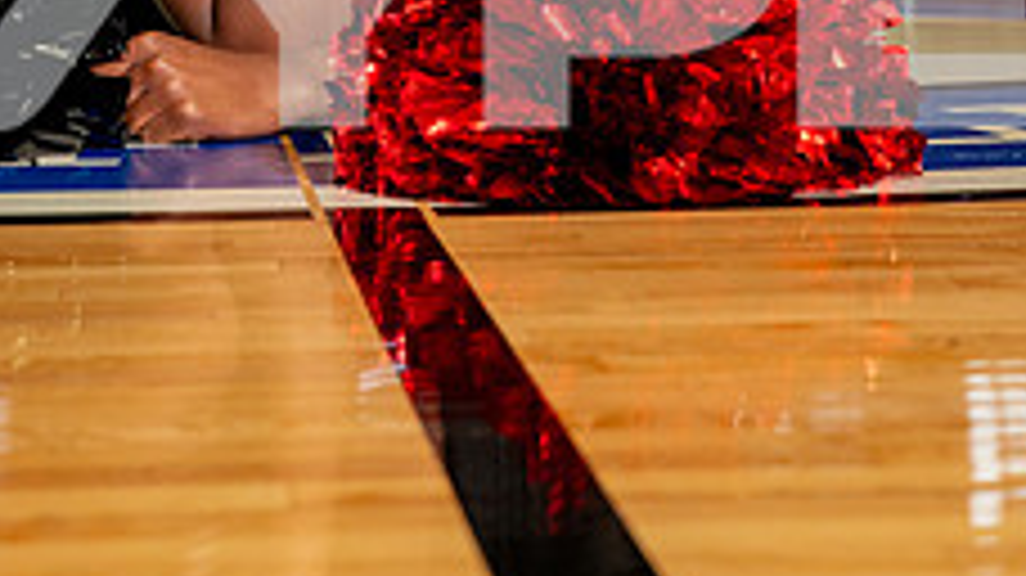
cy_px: -324
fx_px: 3943
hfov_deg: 14.8
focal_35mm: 145
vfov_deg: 8.2
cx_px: 441
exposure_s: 1/320
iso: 800
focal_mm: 70
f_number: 7.1
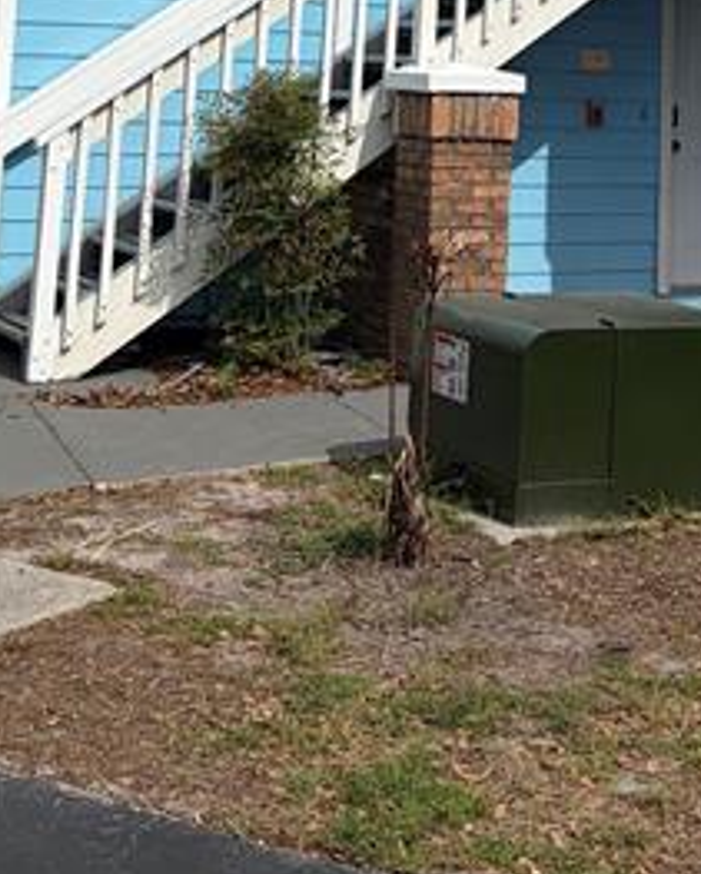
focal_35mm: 74
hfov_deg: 20.6
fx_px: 1916
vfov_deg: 23.5
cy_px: -176
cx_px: 512
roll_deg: -1.3
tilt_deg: +7.3
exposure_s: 1/6993
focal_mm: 5.96
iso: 50
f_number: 1.6
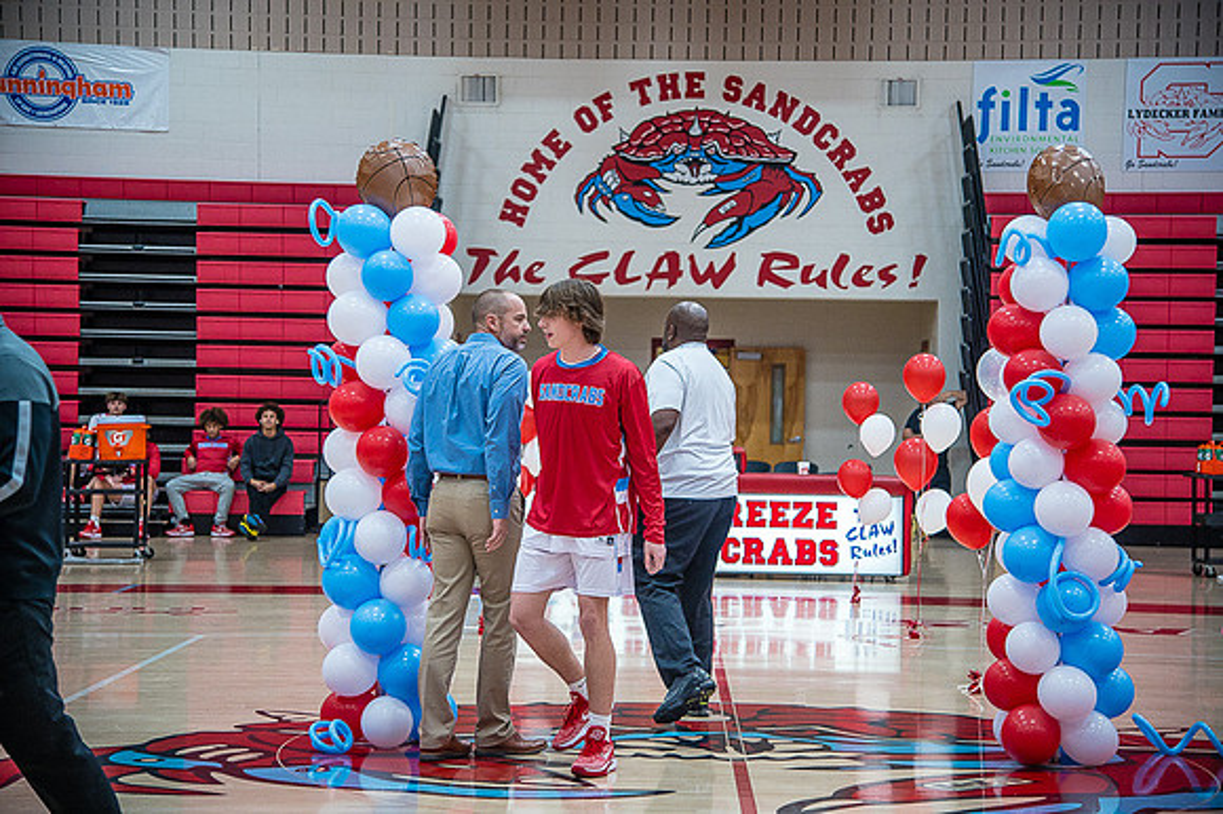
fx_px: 2377
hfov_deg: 28.9
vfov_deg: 19.4
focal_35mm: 70
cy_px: 407
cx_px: 612
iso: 2000
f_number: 4
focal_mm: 70
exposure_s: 1/320
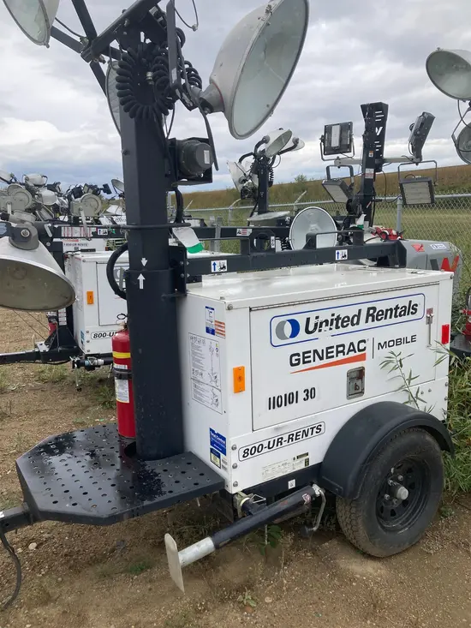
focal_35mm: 28
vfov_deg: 63.4
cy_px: 314
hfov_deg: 49.8
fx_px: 508
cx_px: 236
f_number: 1.8
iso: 20
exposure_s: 1/774
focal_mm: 3.99
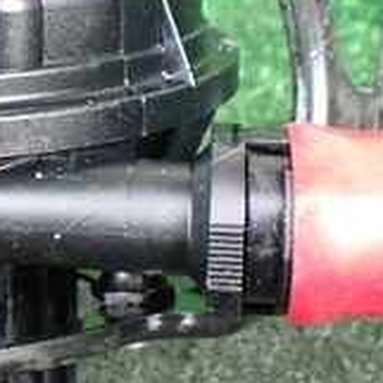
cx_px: -76
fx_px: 1239
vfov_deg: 17.5
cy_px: 126
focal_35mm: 99
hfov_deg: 16.8
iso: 800
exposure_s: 1/50
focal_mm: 5.4
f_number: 2.3
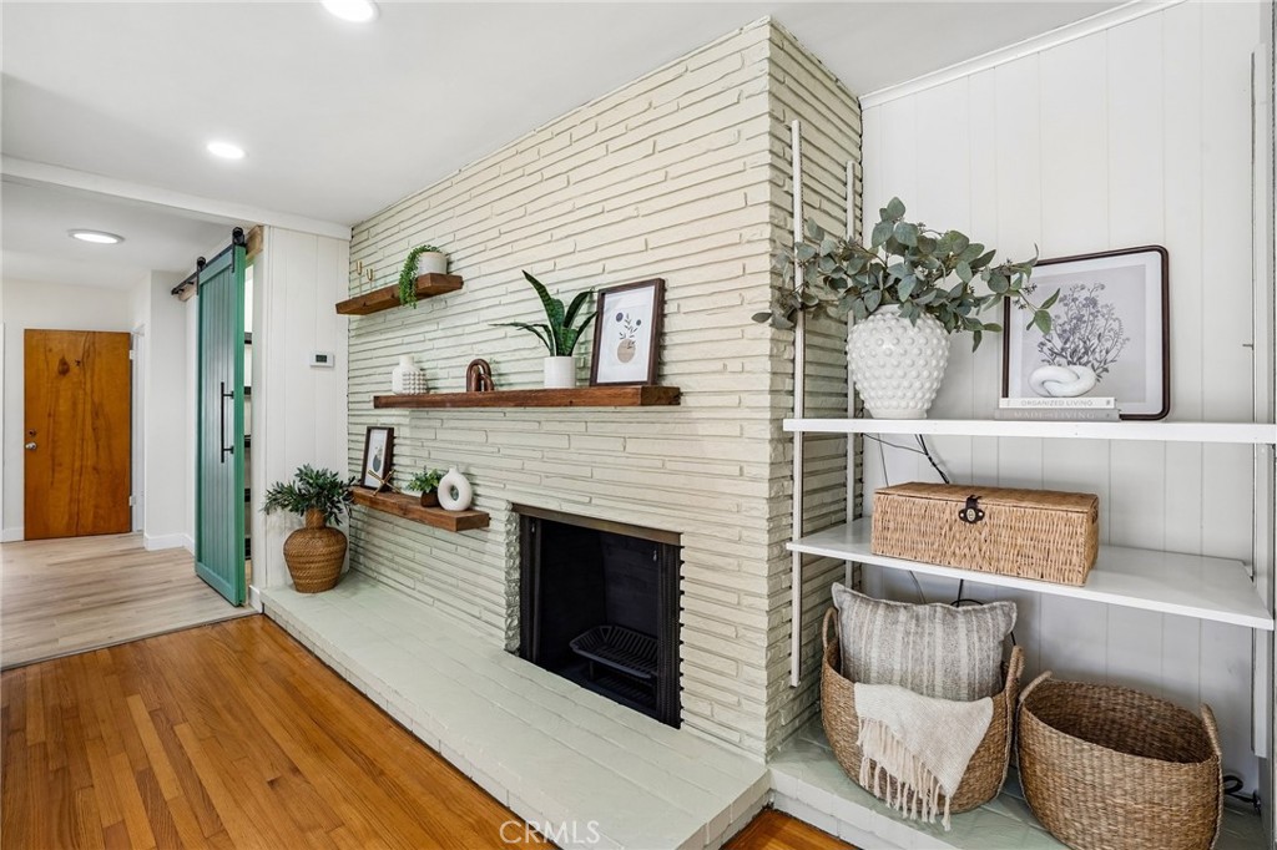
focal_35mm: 16
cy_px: 425
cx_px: 638
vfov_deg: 73.7
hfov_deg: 96.8
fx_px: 567
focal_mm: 16
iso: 400
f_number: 8
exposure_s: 1/15
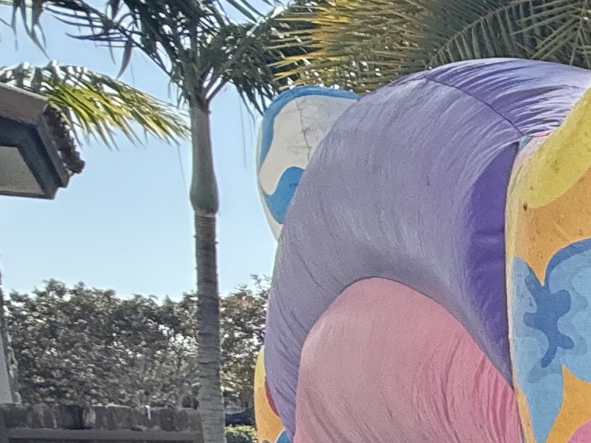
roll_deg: +0.4
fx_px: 1212
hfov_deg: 14.9
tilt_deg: -6.9
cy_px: 618
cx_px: 1440
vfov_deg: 18.8
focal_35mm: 71
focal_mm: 2.22
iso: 64
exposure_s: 1/942
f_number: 2.2
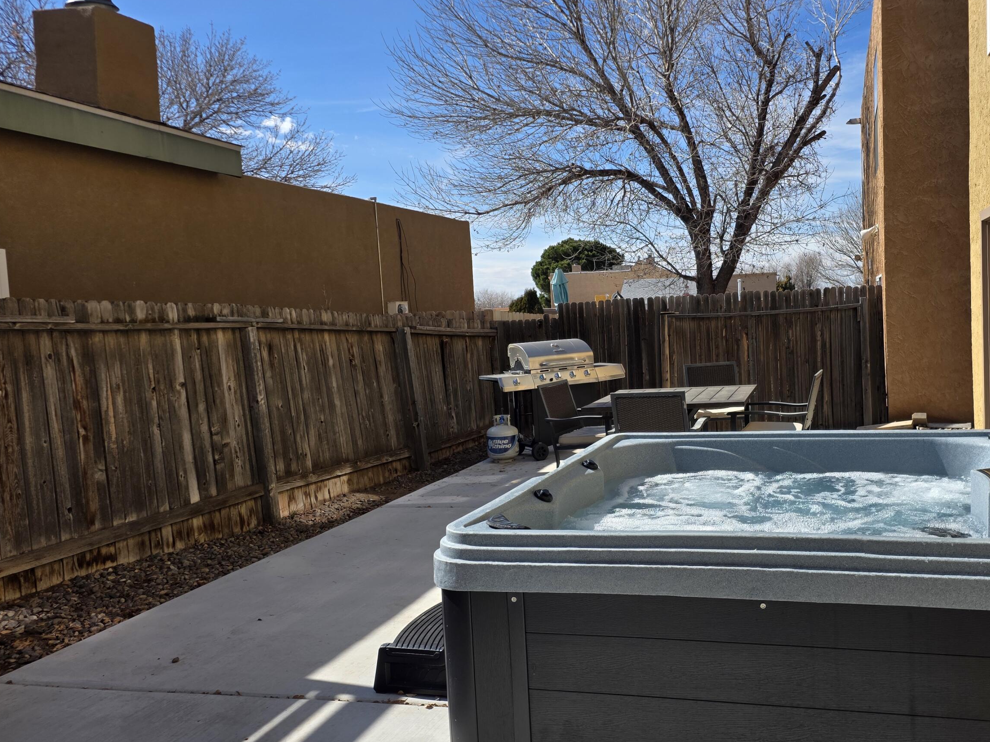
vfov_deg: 46.8
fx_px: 858
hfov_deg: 59.0
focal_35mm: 30
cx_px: 633
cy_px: 354
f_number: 1.7
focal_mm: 6.25
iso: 80
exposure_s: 1/5608
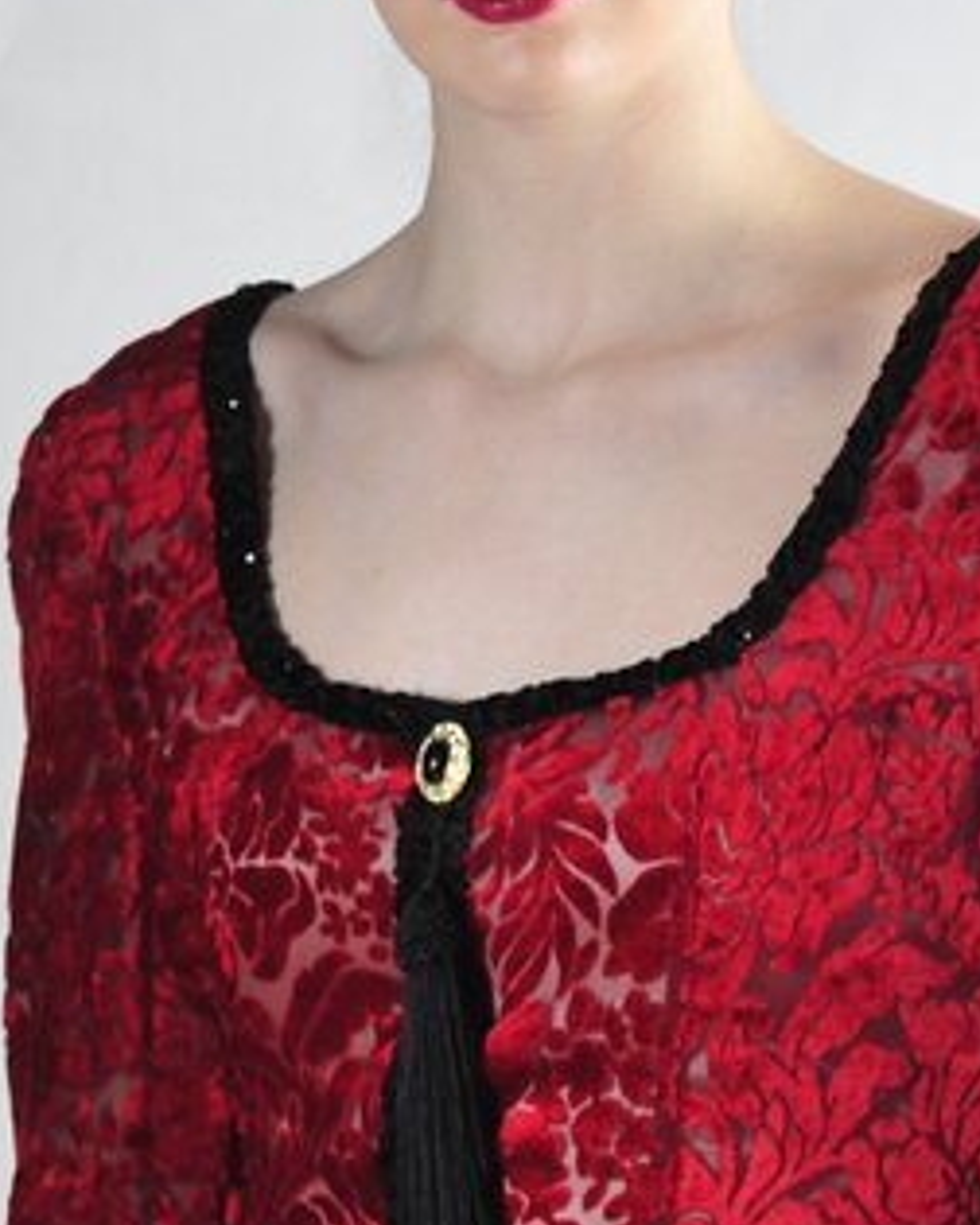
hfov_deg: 4.6
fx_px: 12073
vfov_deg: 5.7
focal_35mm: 333
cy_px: 2310
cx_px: 663
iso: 400
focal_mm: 70
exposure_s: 1/200
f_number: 4.5
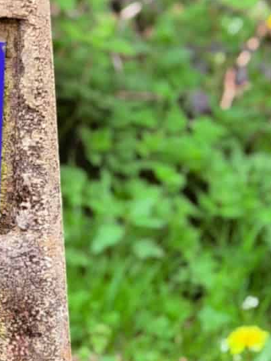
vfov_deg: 13.8
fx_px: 1492
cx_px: -117
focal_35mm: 143
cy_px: 160
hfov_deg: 10.1
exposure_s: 1/390
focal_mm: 6.8
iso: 64
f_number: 1.8
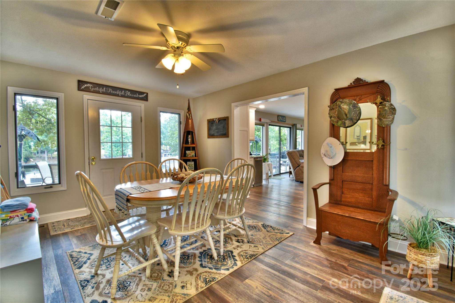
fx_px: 190
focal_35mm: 15
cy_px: 152
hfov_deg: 100.4
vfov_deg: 77.3
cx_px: 228
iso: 100
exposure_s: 1
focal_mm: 10
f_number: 13
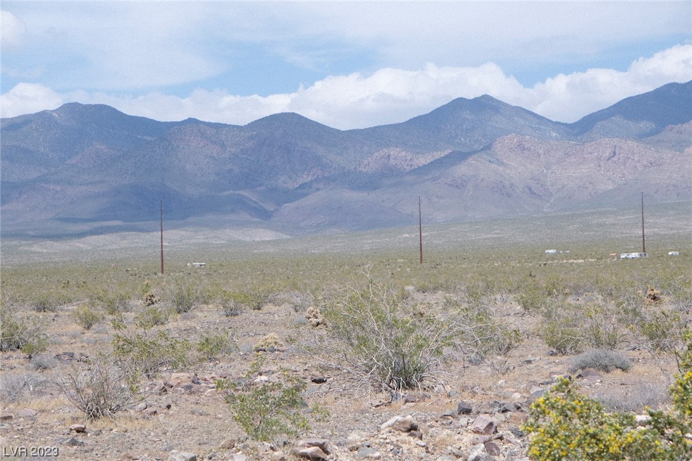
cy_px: 230
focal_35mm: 114
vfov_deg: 12.0
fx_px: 2191
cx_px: 346
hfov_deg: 17.9
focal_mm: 76.3
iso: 160
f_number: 7.1
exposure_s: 1/400
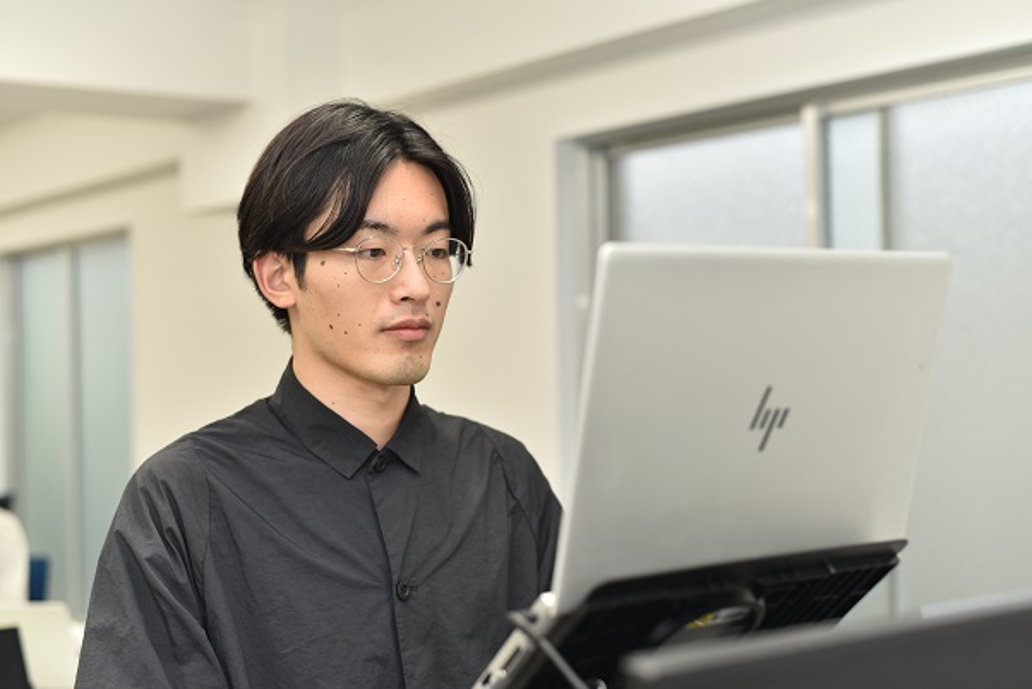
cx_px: 516
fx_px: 1434
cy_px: 344
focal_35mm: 50
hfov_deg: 39.6
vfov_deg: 27.0
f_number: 2.8
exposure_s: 1/200
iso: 320
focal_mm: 50
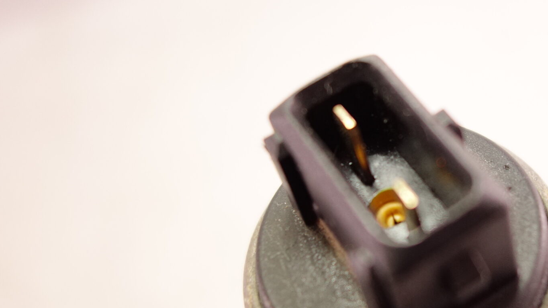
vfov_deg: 21.1
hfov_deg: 35.8
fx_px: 828
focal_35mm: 57
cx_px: 408
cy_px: 166
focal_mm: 10.63
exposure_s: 1/40
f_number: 2
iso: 320
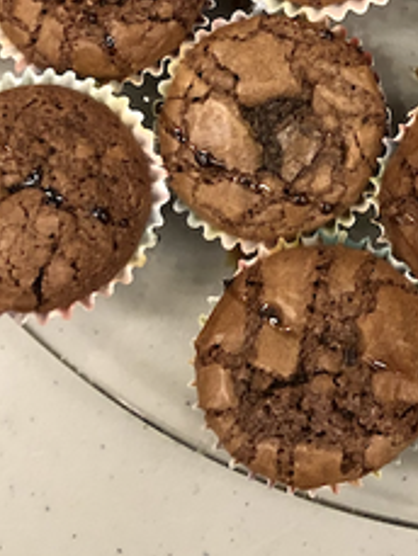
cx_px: 549
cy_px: -138
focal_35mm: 106
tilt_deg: -81.0
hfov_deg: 13.5
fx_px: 1705
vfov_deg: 17.5
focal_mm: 4
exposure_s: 1/15
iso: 100
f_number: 1.8
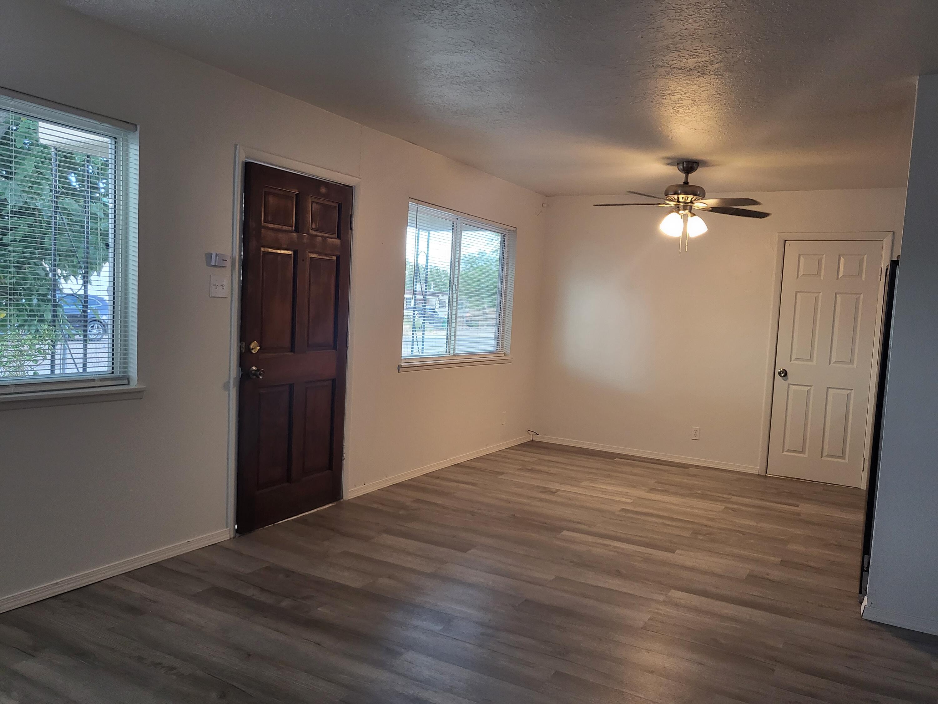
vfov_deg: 53.1
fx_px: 705
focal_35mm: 26
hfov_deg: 67.3
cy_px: 352
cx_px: 469
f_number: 1.8
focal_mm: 4.25
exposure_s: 1/120
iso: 320
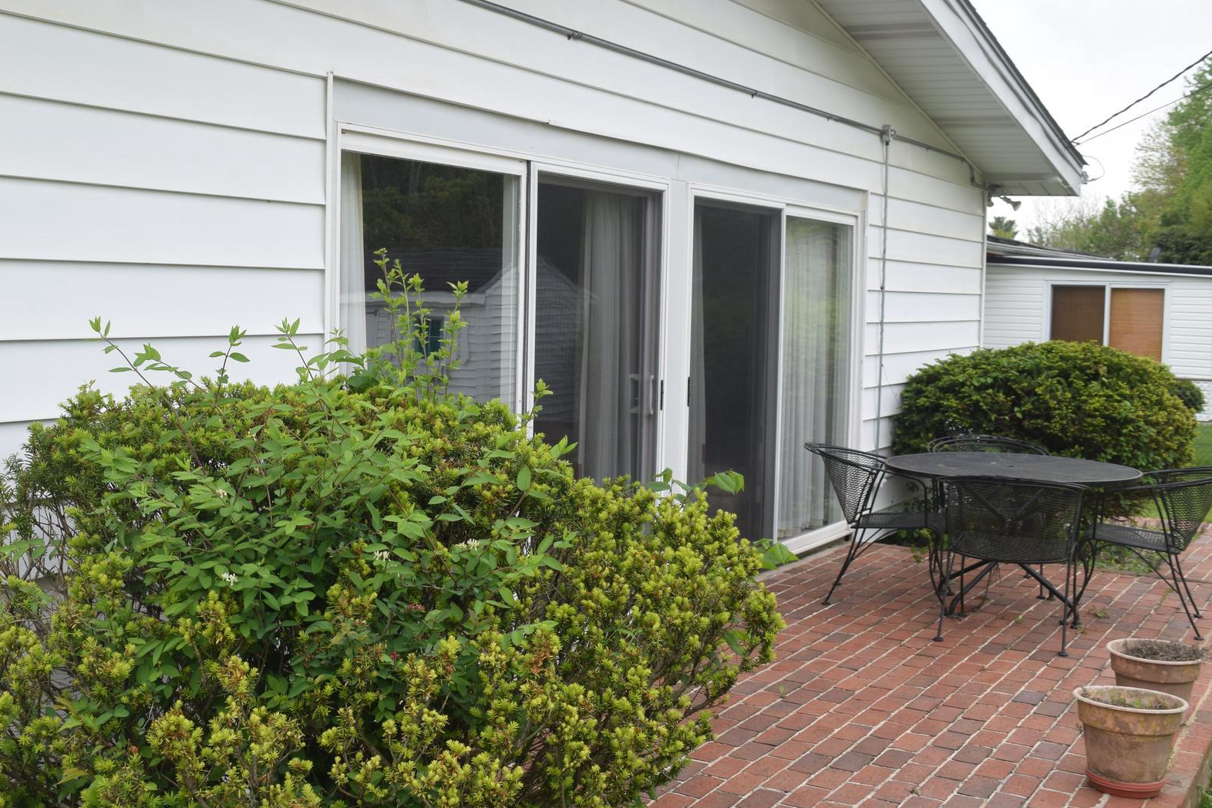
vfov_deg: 31.2
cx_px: 449
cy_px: 380
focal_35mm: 43
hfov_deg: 45.0
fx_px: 1448
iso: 280
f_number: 8
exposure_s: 1/250
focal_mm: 22
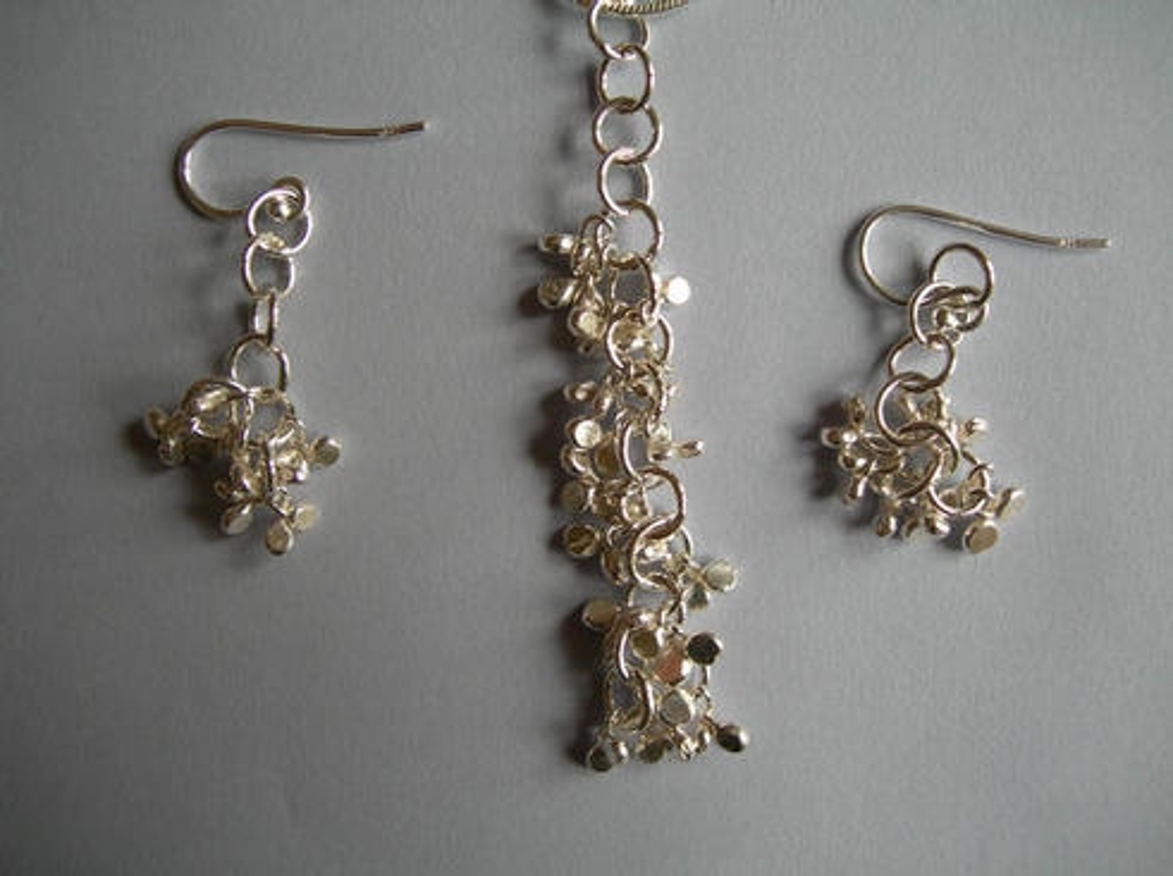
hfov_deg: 49.0
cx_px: 586
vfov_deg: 37.6
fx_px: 1286
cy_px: 438
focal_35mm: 38
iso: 50
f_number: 2.8
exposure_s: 1/46
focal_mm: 7.8
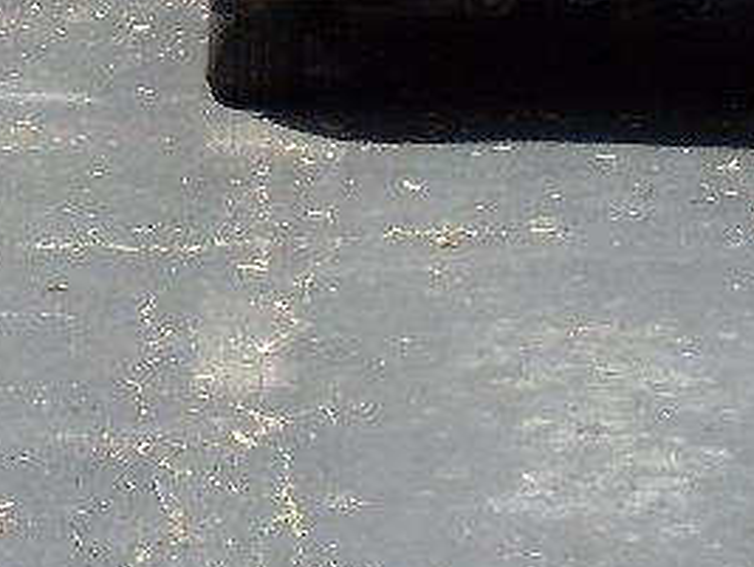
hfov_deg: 8.3
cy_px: -623
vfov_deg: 6.1
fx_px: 5169
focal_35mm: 237
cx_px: -158
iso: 100
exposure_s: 1/400
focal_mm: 6
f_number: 3.5
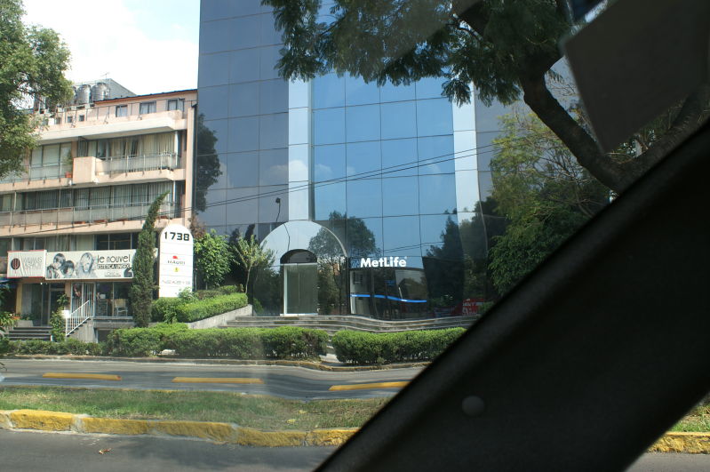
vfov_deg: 43.5
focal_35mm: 30
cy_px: 236
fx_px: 591
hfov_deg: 62.0
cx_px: 355
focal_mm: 20
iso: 100
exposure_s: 1/125
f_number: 8
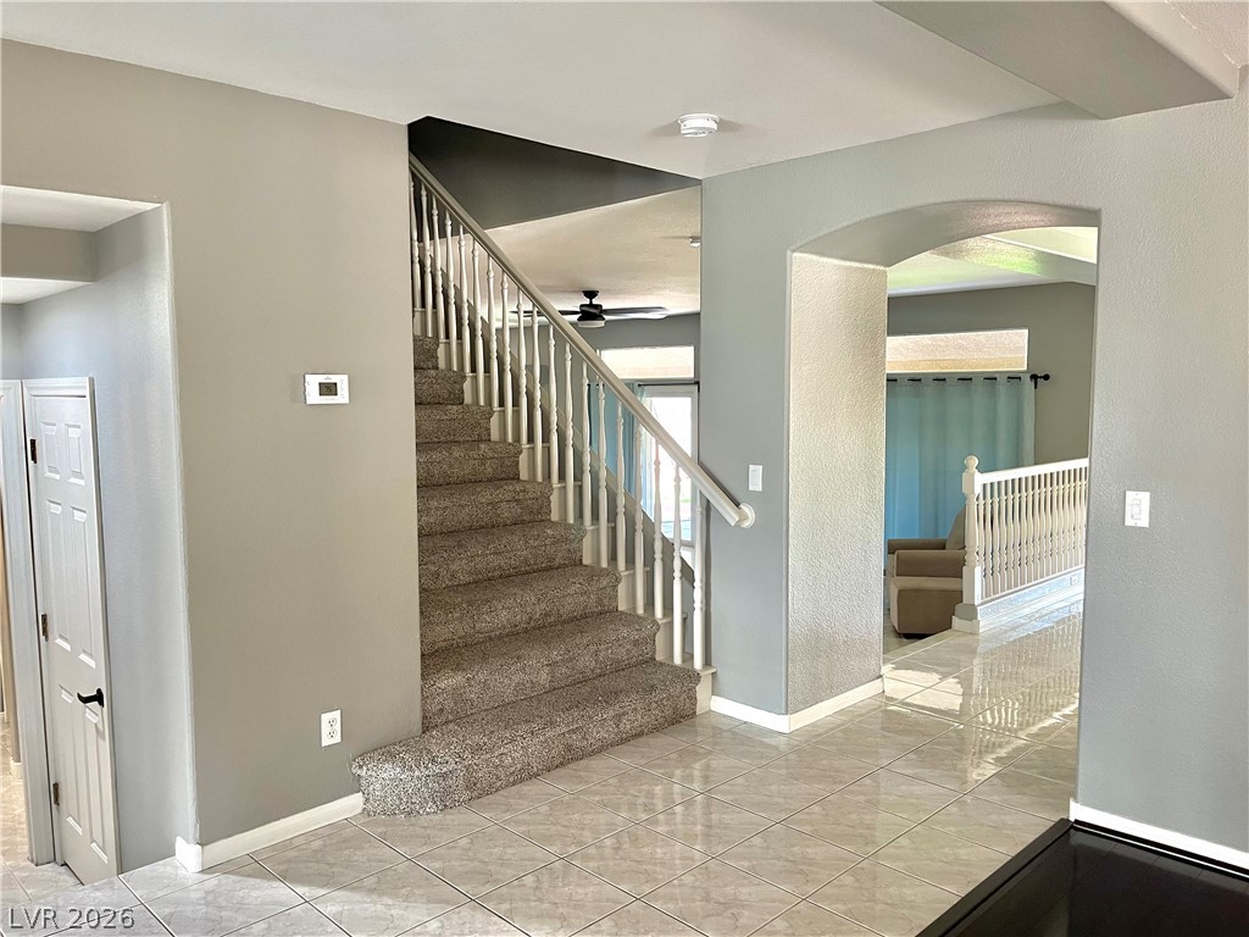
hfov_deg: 67.3
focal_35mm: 26
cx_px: 624
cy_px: 468
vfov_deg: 53.1
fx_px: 938
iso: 160
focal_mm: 5.1
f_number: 1.6
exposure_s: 1/60
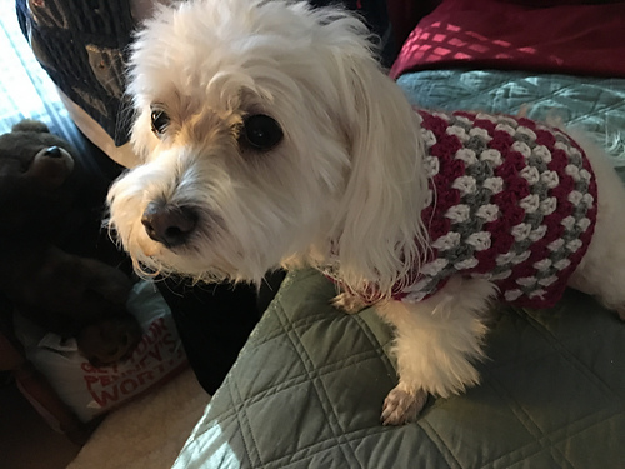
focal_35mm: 29
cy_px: 234
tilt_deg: -40.9
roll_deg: +12.5
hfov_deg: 61.7
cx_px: 312
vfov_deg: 48.2
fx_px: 524
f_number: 2.2
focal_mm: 4.15
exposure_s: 1/15
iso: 320
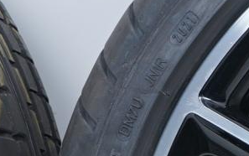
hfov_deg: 6.4
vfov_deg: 4.1
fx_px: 2146
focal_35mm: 316
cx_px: 553
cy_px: 296
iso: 250
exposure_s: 1/125
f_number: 7.1
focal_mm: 48
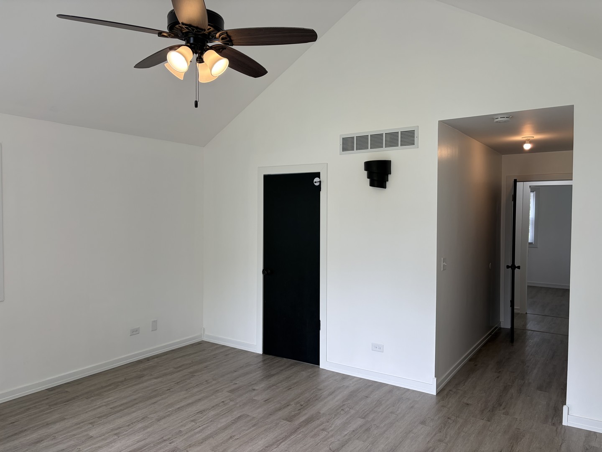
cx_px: 301
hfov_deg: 67.3
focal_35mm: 26
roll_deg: +0.2
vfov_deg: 53.1
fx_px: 452
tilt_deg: -1.7
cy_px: 226
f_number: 1.6
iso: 32
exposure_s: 1/154
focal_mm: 5.96
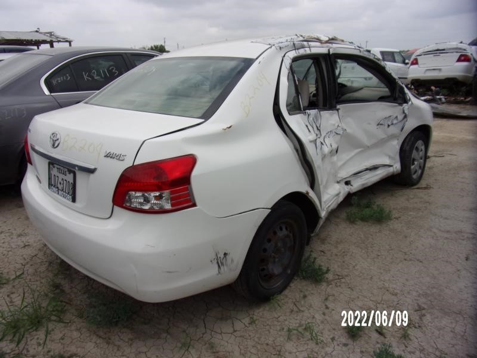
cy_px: 179
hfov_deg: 71.6
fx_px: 331
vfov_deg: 56.8
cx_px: 238
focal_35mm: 24
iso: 80
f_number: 3.3
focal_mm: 4.3
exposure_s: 1/900
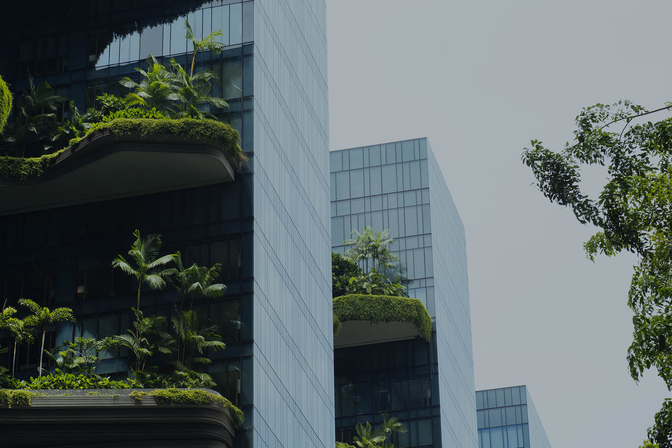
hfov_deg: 19.5
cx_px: 336
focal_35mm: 105
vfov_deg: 13.0
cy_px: 224
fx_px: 1960
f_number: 8
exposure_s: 1/400
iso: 200
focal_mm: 70
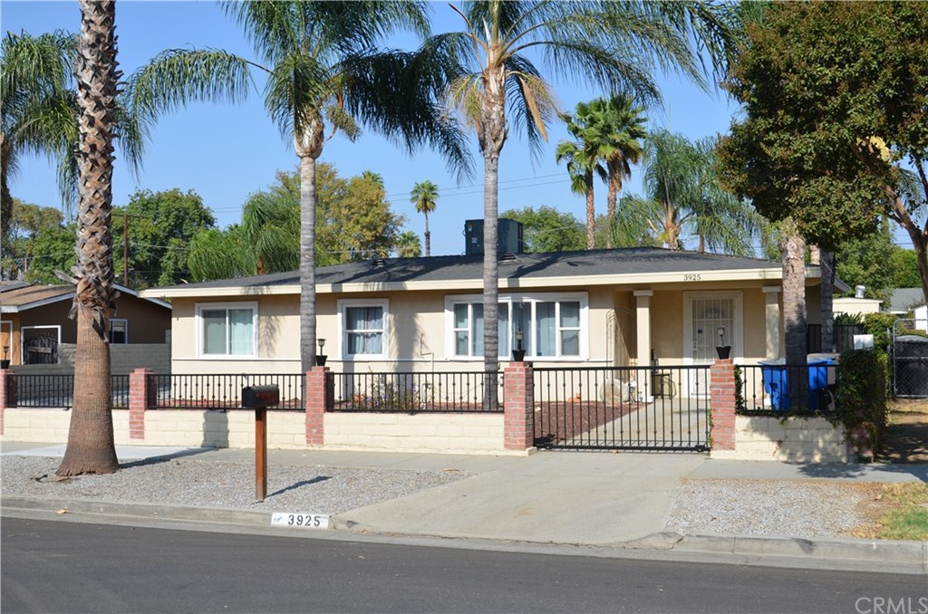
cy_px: 307
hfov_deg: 49.6
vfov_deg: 34.1
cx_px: 464
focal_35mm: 39
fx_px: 1003
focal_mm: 26
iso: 100
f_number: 8
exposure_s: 1/250
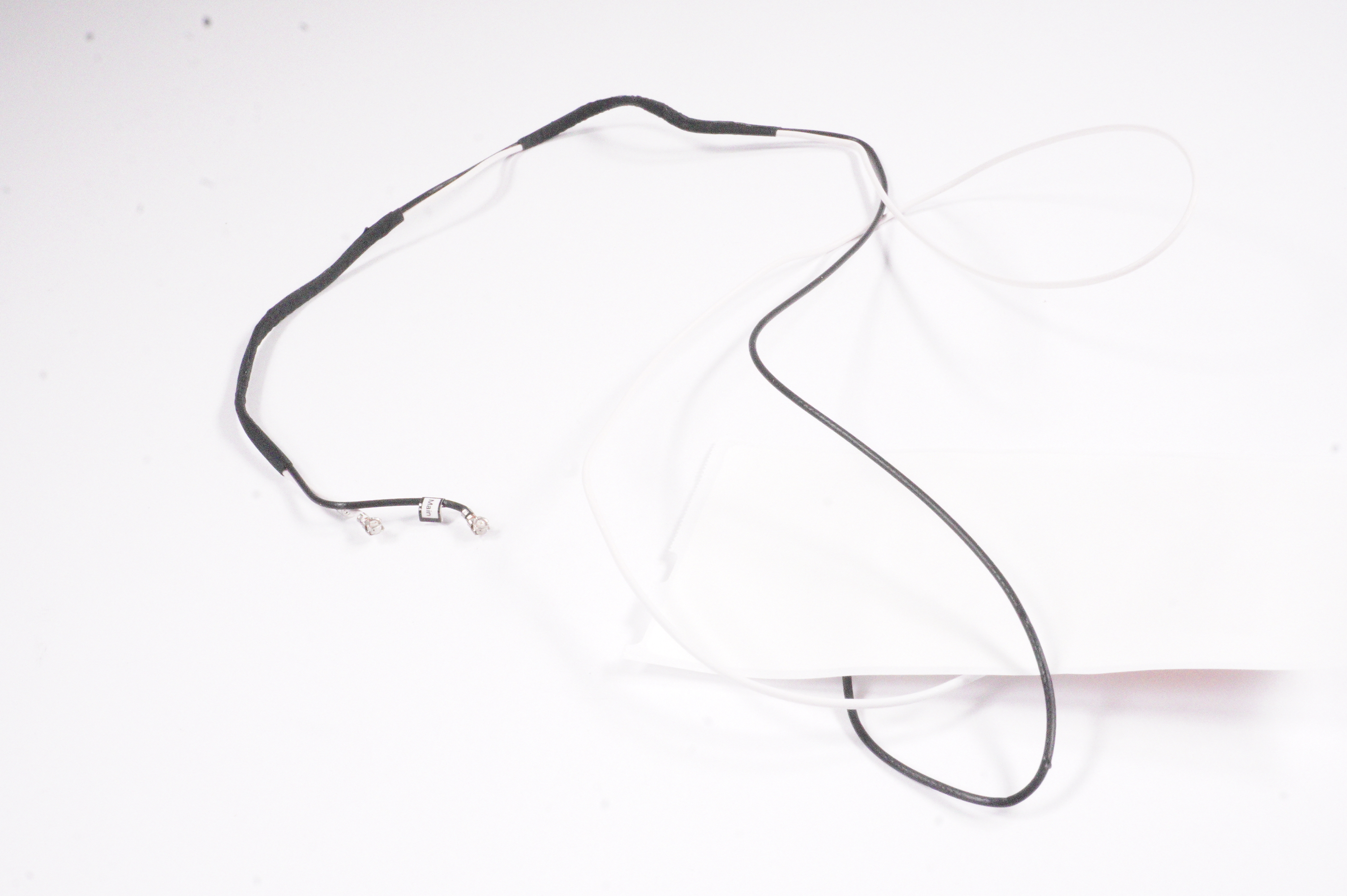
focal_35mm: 44
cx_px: 674
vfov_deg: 30.8
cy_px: 448
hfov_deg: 45.0
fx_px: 1626
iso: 12800
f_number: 22
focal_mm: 29
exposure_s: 1/400
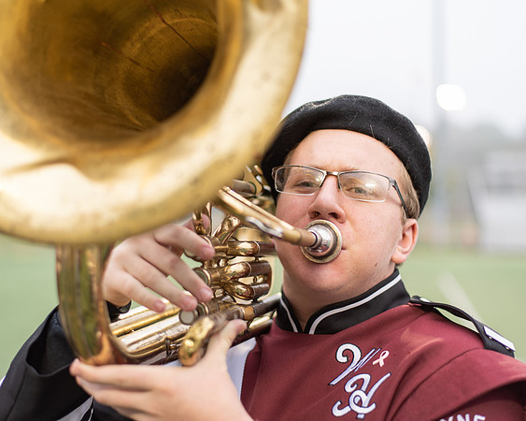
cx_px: 263
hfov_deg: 33.4
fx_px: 876
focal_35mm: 56
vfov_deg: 27.0
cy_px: 210
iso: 100
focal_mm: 50
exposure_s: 1/160
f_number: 1.8
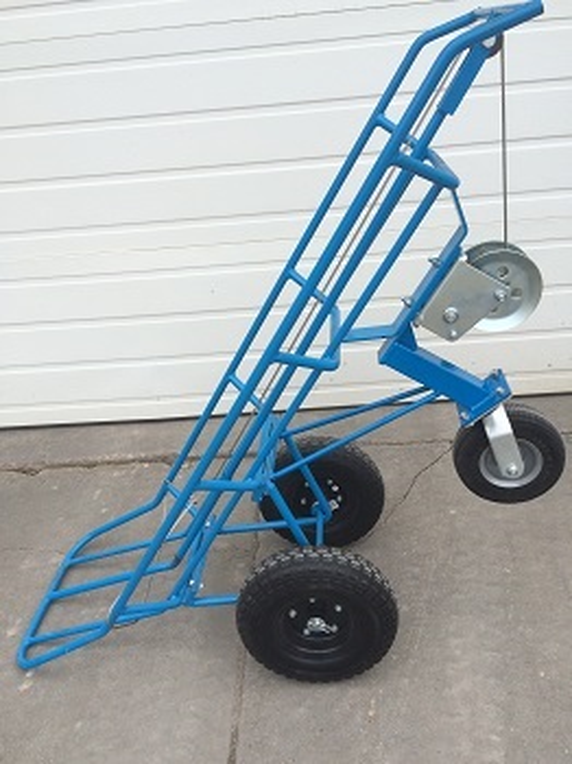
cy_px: 382
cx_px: 286
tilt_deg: -26.3
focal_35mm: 29
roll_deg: +5.9
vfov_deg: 61.7
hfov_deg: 48.2
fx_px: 640
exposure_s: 1/488
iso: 32
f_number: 2.2
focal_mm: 4.15
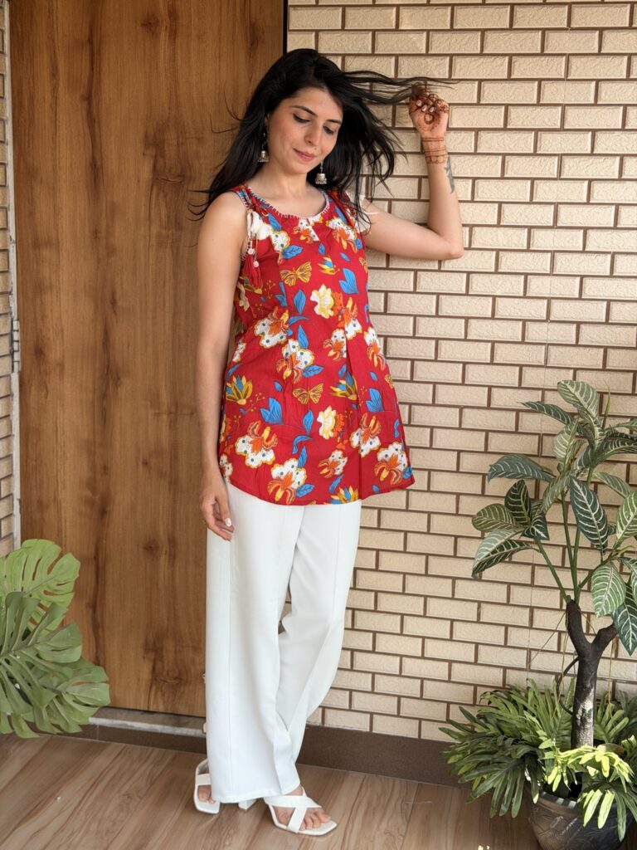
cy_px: 425
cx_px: 318
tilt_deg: -10.2
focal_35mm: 48
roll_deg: -2.1
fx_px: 1178
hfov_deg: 30.3
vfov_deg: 39.7
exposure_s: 1/636
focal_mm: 6.76
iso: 64
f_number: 1.78
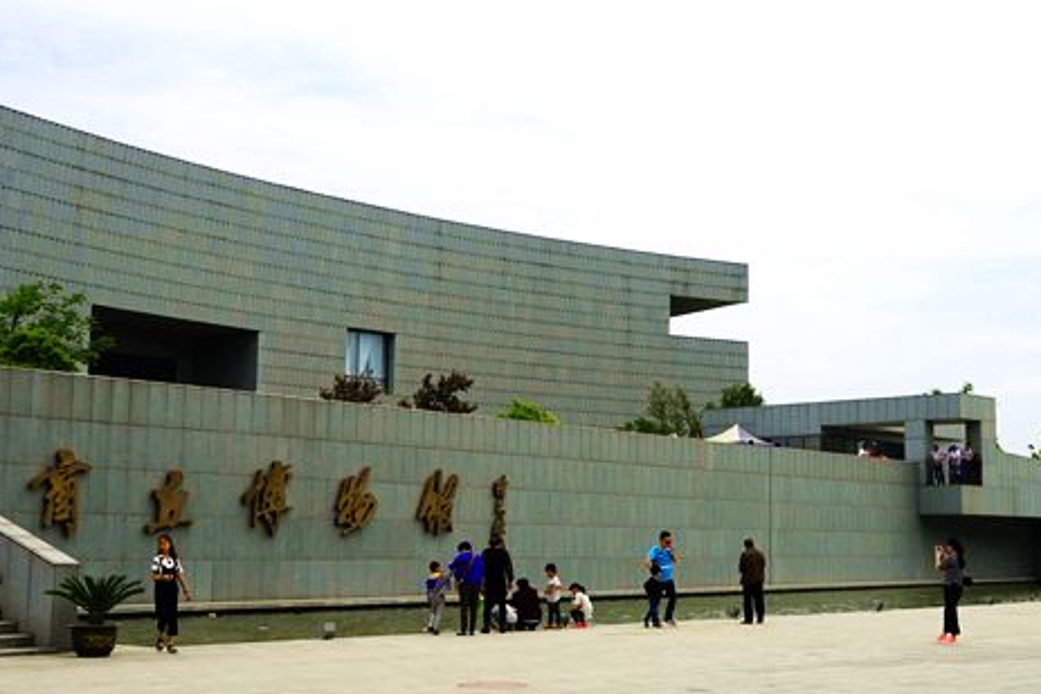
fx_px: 1562
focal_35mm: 54
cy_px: 343
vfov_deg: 25.1
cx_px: 659
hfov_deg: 36.6
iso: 100
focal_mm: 25
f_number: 14
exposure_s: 1/160
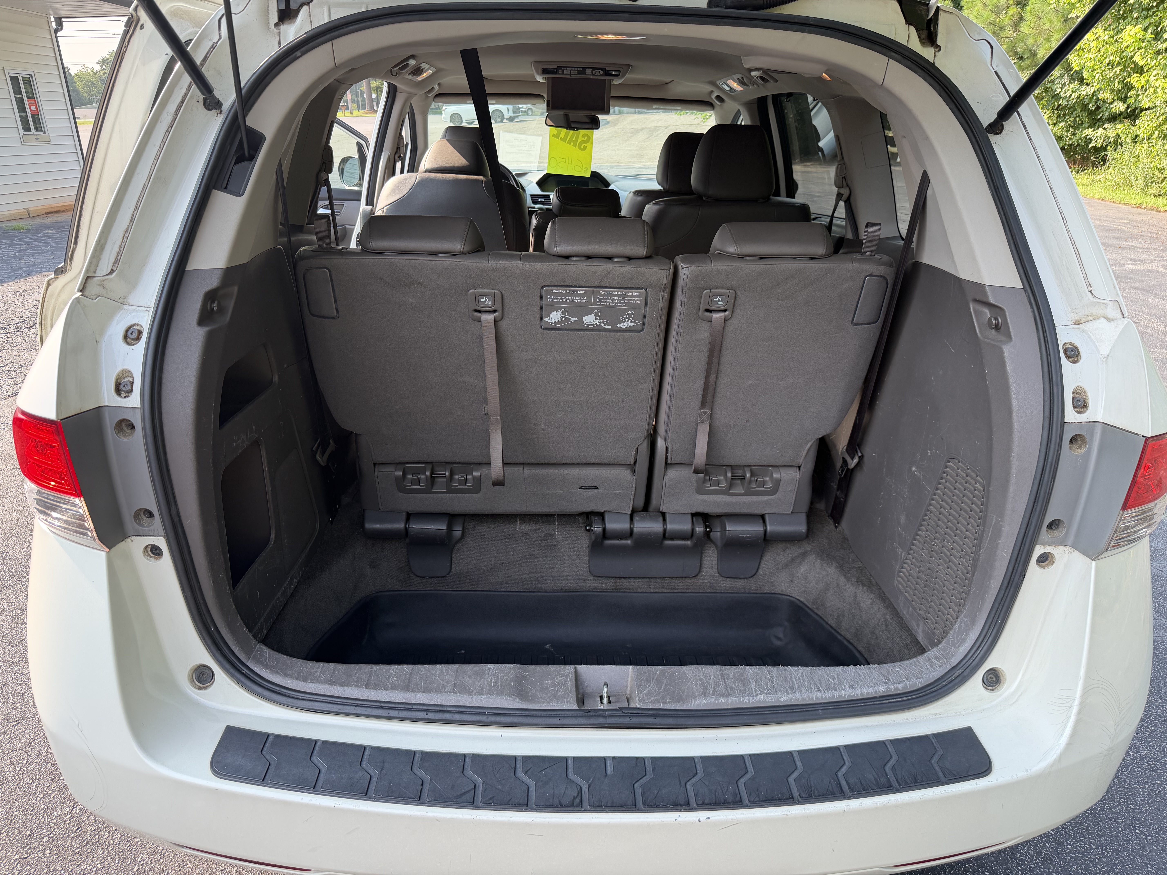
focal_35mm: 24
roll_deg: +2.4
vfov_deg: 56.8
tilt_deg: -19.2
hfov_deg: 71.6
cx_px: 584
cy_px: 438
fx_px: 809
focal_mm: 6.76
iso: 100
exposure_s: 1/551
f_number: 1.78
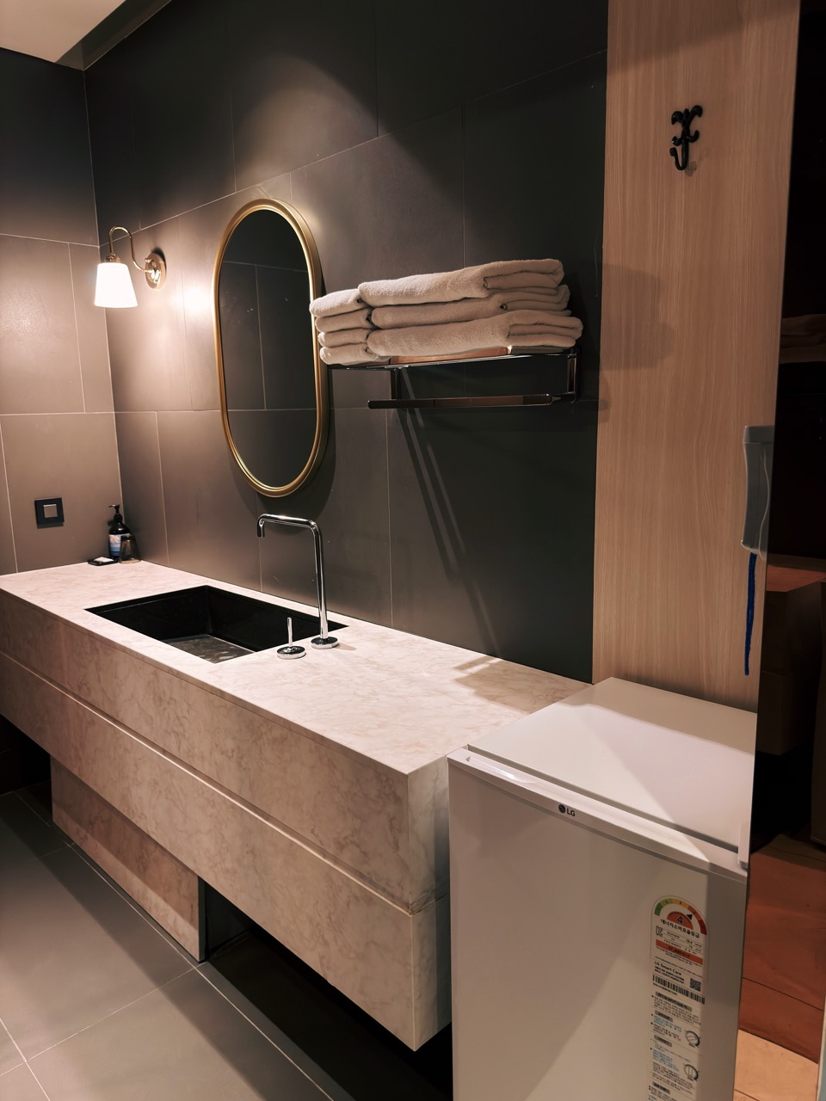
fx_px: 764
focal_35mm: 24
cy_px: 550
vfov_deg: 71.6
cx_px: 413
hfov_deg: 56.8
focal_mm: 6.76
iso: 250
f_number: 1.78
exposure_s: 1/40
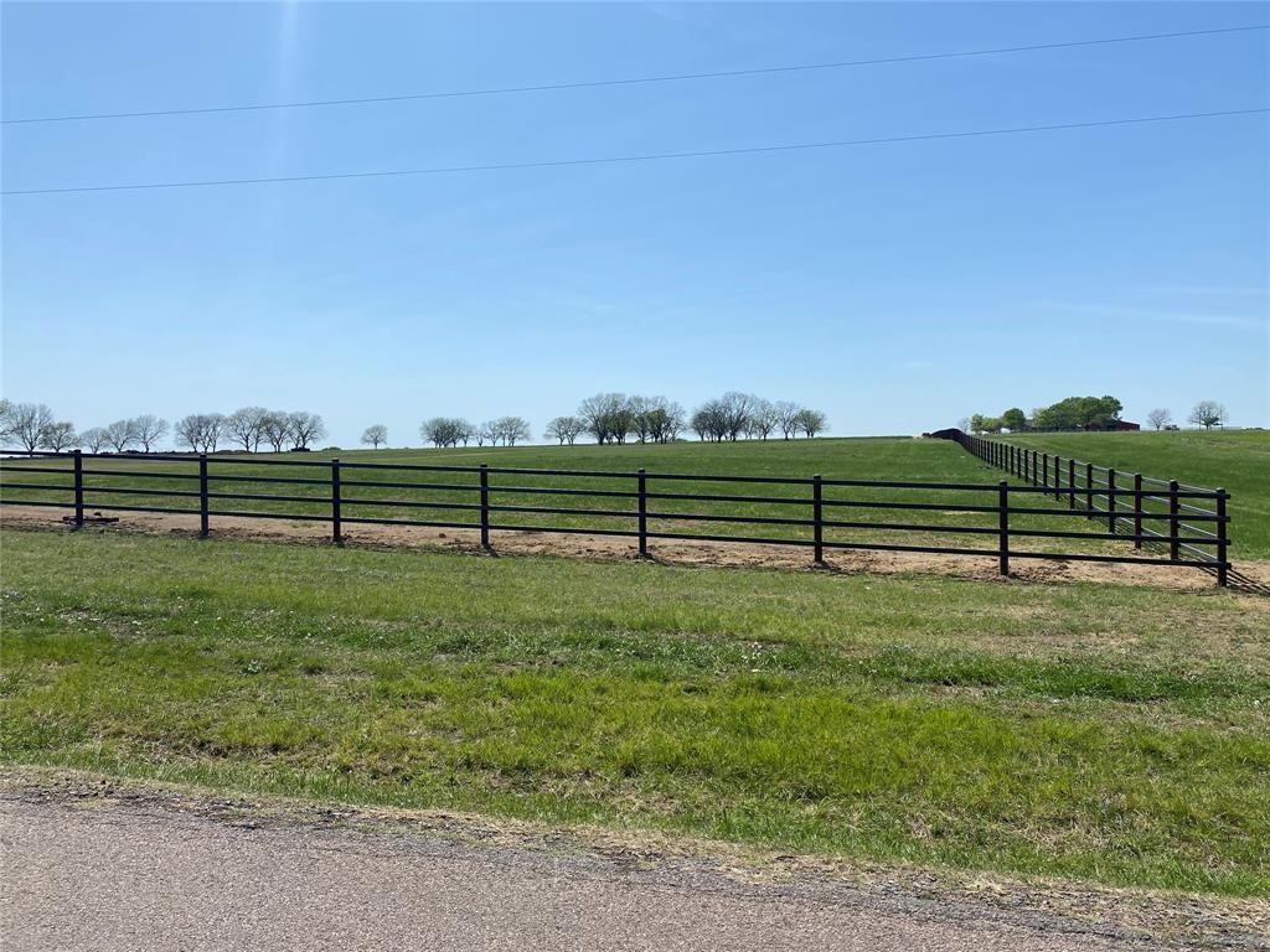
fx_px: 954
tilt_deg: +0.3
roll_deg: +0.6
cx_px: 635
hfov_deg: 67.3
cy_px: 476
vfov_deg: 53.1
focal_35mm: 26
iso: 32
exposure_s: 1/5025
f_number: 1.8
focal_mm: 4.25
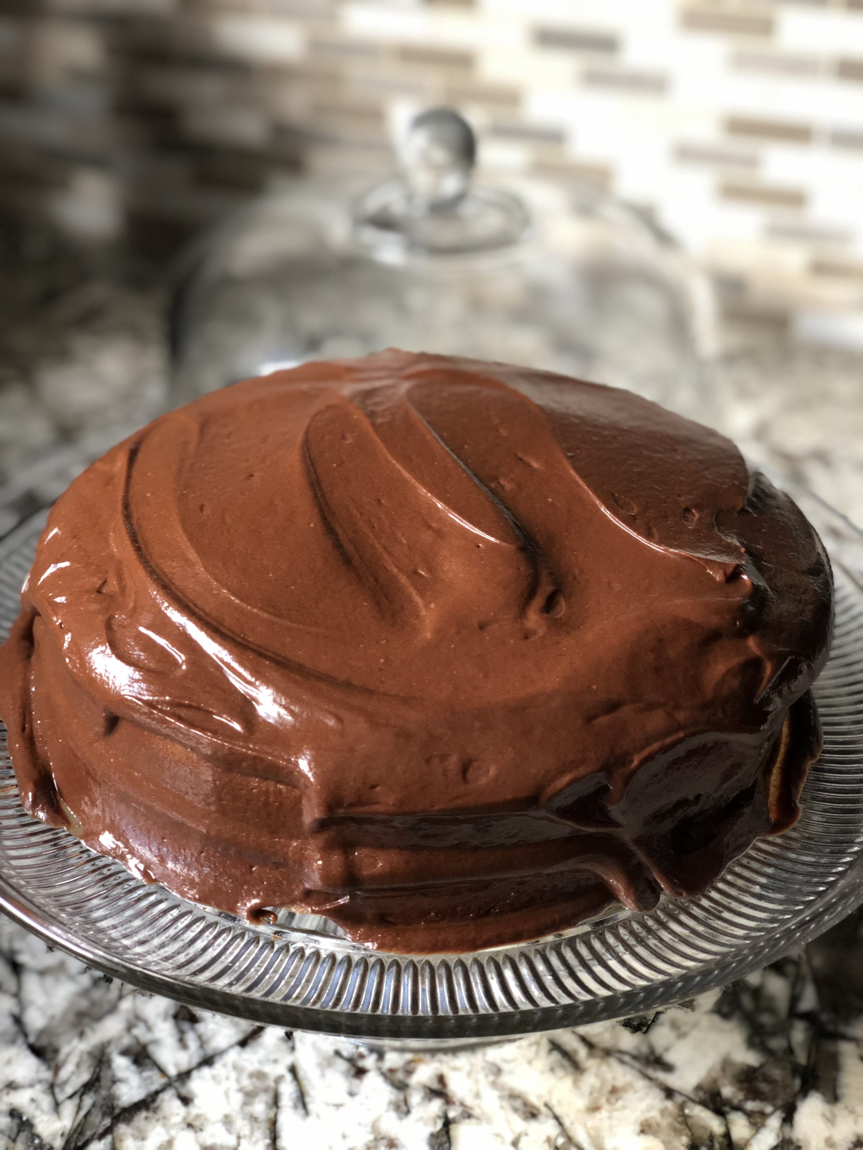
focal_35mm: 52
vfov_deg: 36.8
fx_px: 1728
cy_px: 575
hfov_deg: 28.0
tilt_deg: -33.4
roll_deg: -0.7
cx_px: 432
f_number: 2.4
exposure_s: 1/24
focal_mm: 6
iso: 125
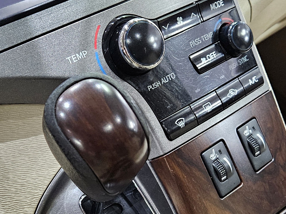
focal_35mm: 60
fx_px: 496
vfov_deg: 23.9
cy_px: 180
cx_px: 177
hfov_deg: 32.0
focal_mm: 5.4
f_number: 1.8
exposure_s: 1/33.4
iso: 500
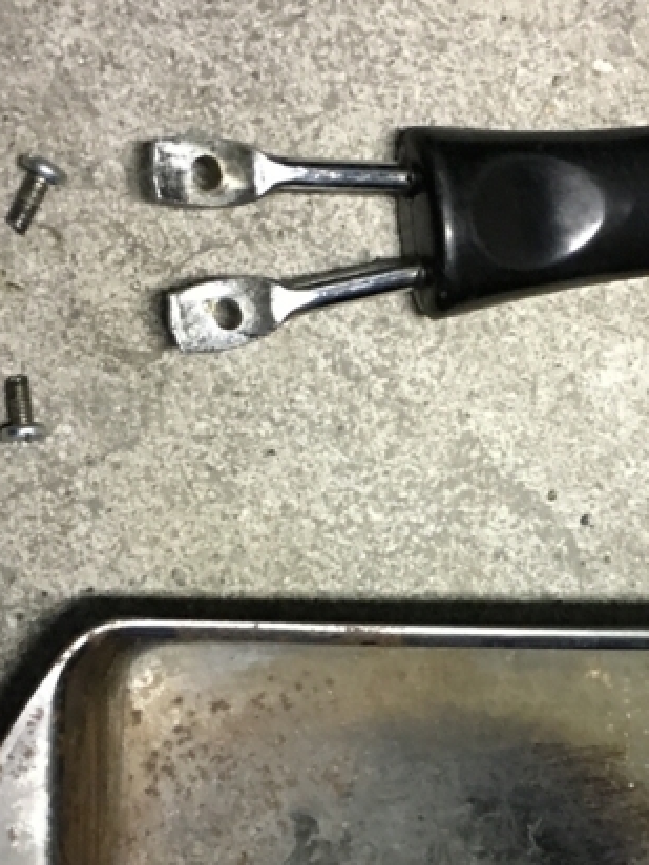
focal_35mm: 72
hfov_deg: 20.3
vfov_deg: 26.7
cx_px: 456
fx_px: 1800
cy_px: 647
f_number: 2.2
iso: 200
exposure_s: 1/17
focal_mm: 4.15
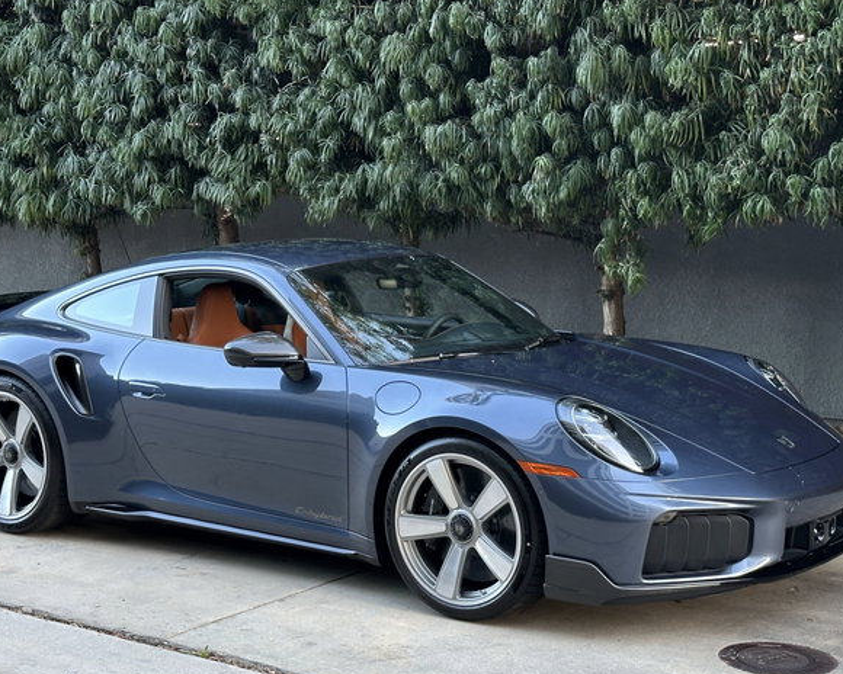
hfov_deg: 30.5
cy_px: 413
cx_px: 410
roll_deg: +1.1
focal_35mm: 62
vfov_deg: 24.5
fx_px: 1547
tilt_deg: -8.0
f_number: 1.78
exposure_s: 1/81
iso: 80
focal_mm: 6.86
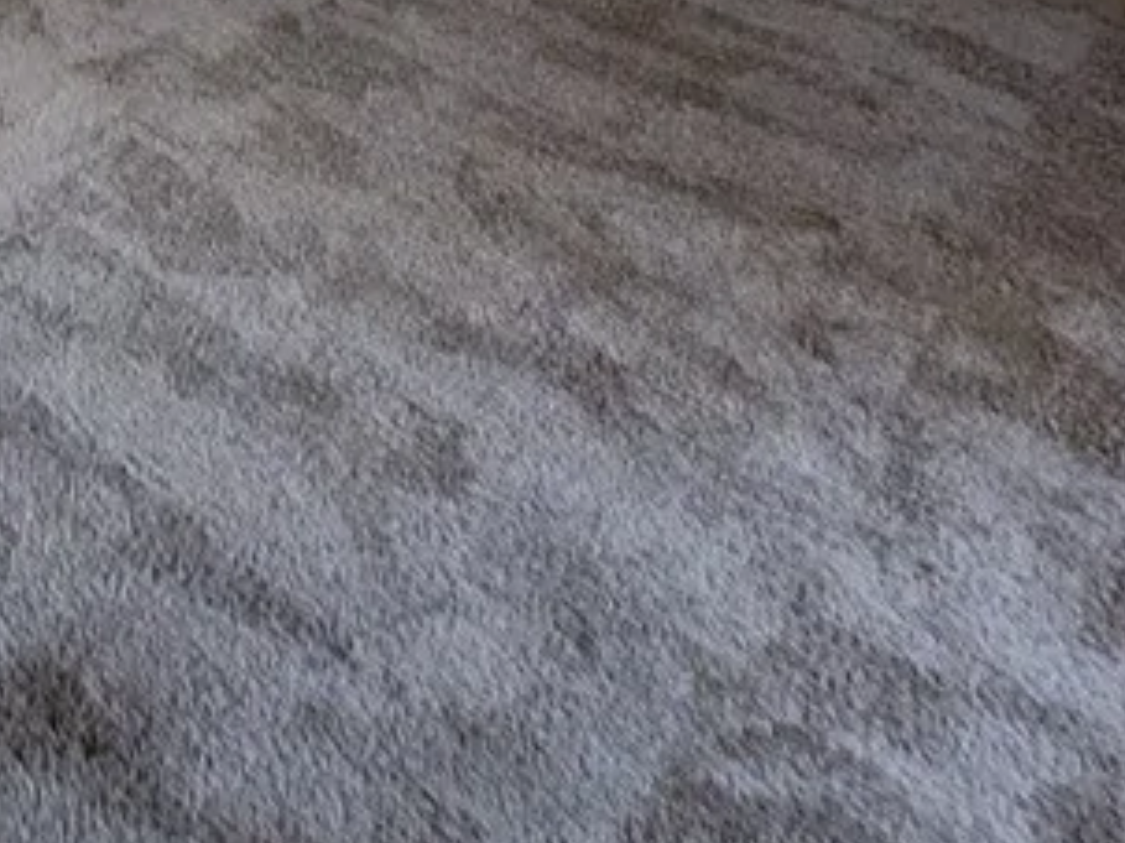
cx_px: 141
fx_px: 1429
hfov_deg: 40.2
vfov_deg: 23.9
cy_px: -501
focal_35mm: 44
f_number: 2.2
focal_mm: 2.2
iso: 250
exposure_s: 1/60
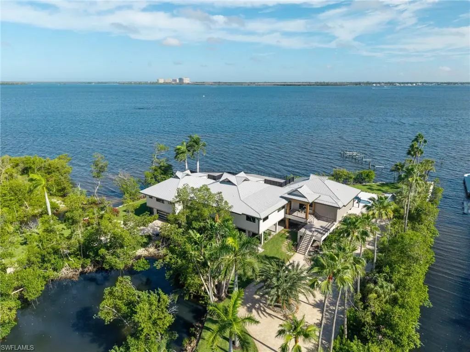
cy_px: 176
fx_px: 326
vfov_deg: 56.8
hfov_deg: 71.6
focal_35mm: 24
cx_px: 235
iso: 100
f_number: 1.8
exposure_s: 1/400
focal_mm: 8.67
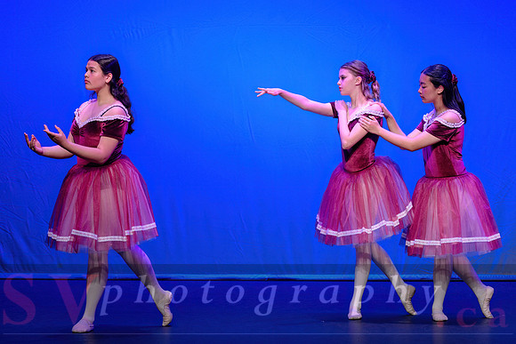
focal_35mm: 233
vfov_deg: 5.9
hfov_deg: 8.8
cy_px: 189
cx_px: 258
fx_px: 3343
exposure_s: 1/200
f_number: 3.2
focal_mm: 180
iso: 1250
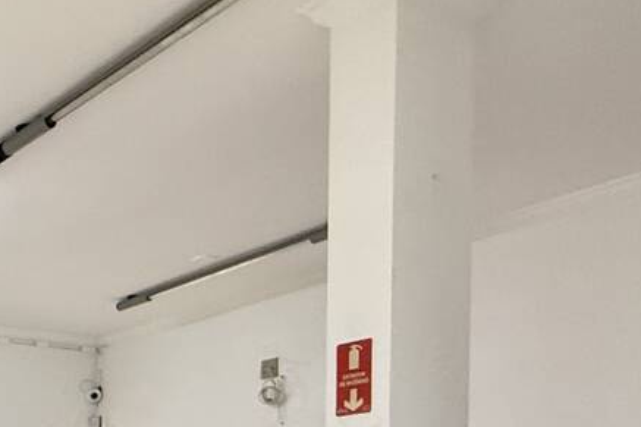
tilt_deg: +0.0
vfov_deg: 24.7
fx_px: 854
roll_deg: -0.1
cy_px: 541
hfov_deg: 32.9
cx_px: -147
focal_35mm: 48
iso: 500
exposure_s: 1/60
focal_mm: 2.22
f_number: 2.2
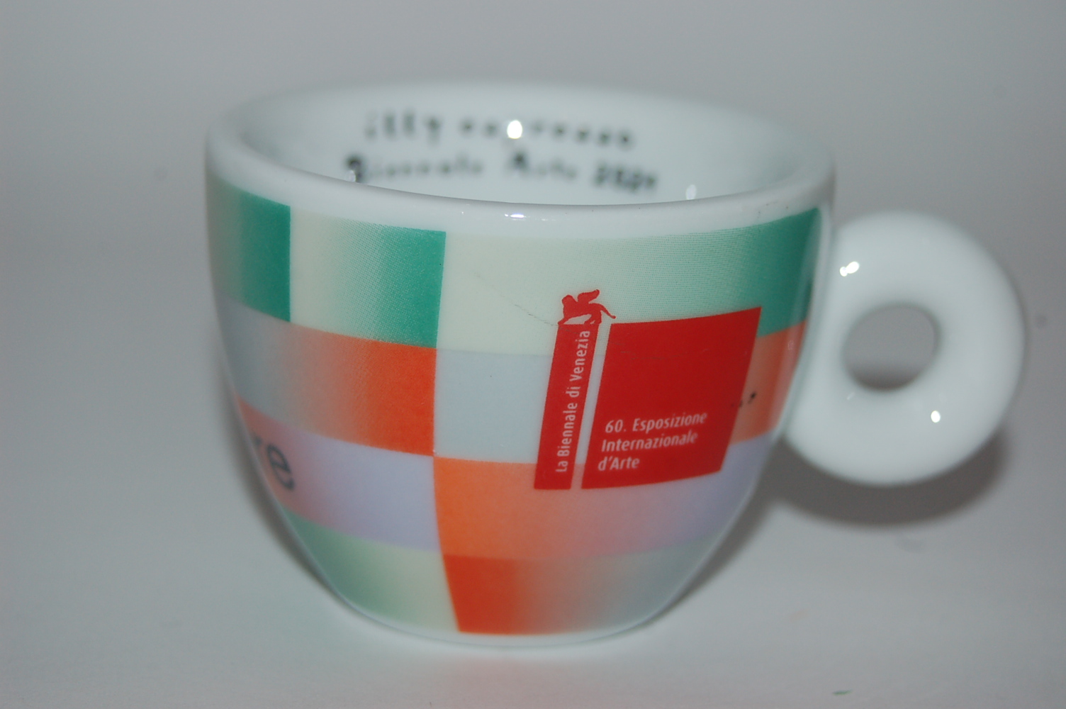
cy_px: 354
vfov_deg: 13.0
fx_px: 3106
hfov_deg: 19.5
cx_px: 533
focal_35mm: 105
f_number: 7.1
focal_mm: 70
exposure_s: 1/125
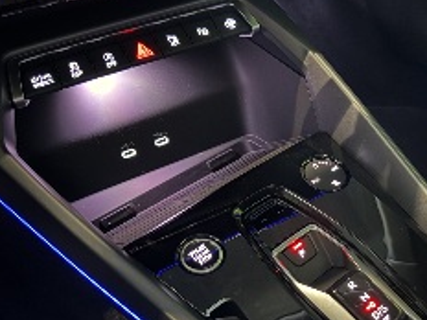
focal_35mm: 43
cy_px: 232
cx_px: 309
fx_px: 530
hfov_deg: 42.8
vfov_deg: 33.1
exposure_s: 1/9
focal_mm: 6.76
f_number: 1.78
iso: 2000
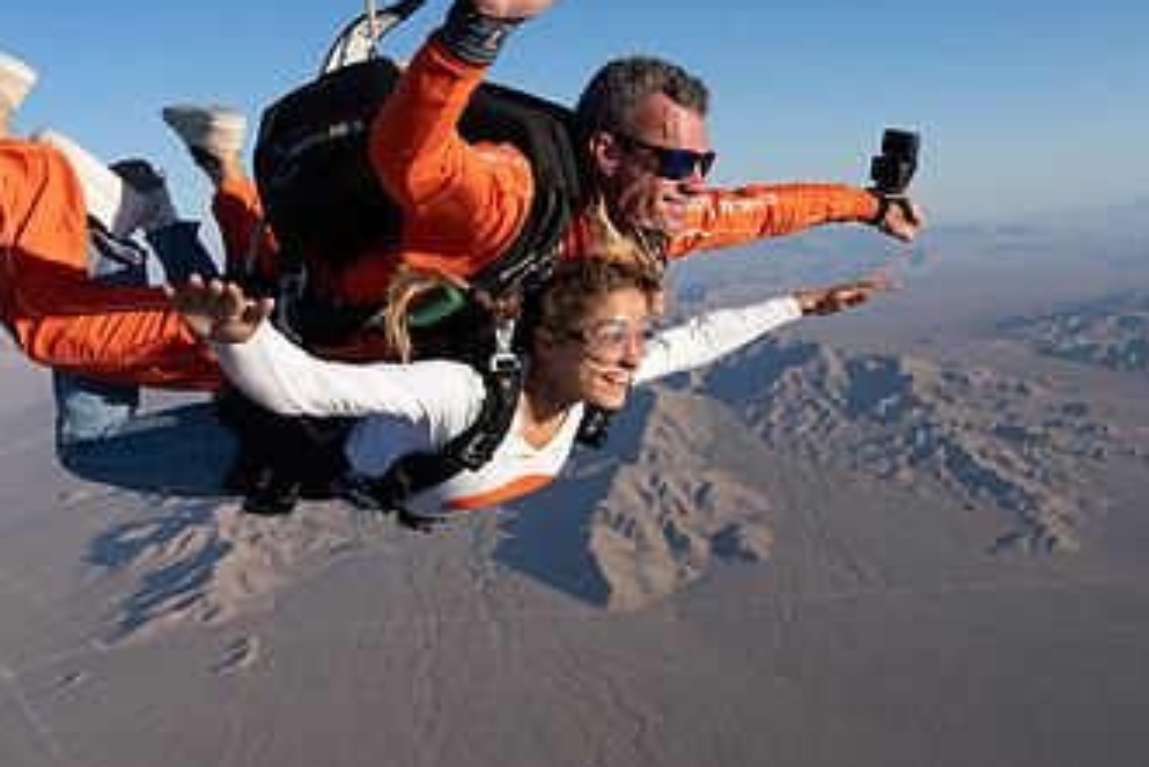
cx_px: 726
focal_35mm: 42
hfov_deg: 45.9
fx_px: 1341
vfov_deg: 31.9
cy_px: 321
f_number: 9
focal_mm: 24
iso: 800
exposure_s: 1/2000
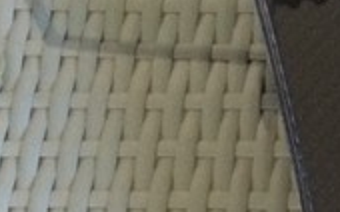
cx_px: 498
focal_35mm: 153
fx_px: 1417
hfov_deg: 13.0
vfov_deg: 8.2
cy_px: 408
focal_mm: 4.12
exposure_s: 1/30
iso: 160
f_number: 2.2
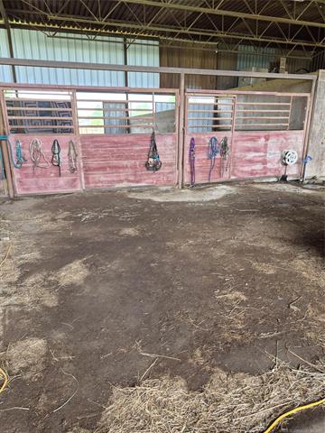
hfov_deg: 58.9
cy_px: 216
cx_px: 162
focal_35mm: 23
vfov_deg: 73.9
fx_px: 288
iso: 64
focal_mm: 5.4
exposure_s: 1/180
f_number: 1.8
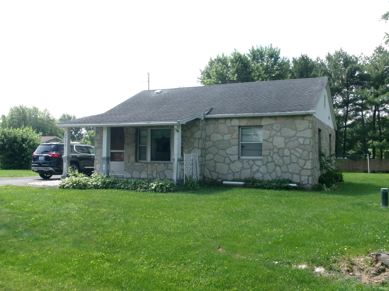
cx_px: 194
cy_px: 146
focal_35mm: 36
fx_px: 405
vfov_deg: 39.7
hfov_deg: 51.4
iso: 100
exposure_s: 1/58
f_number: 11.8
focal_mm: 6.4
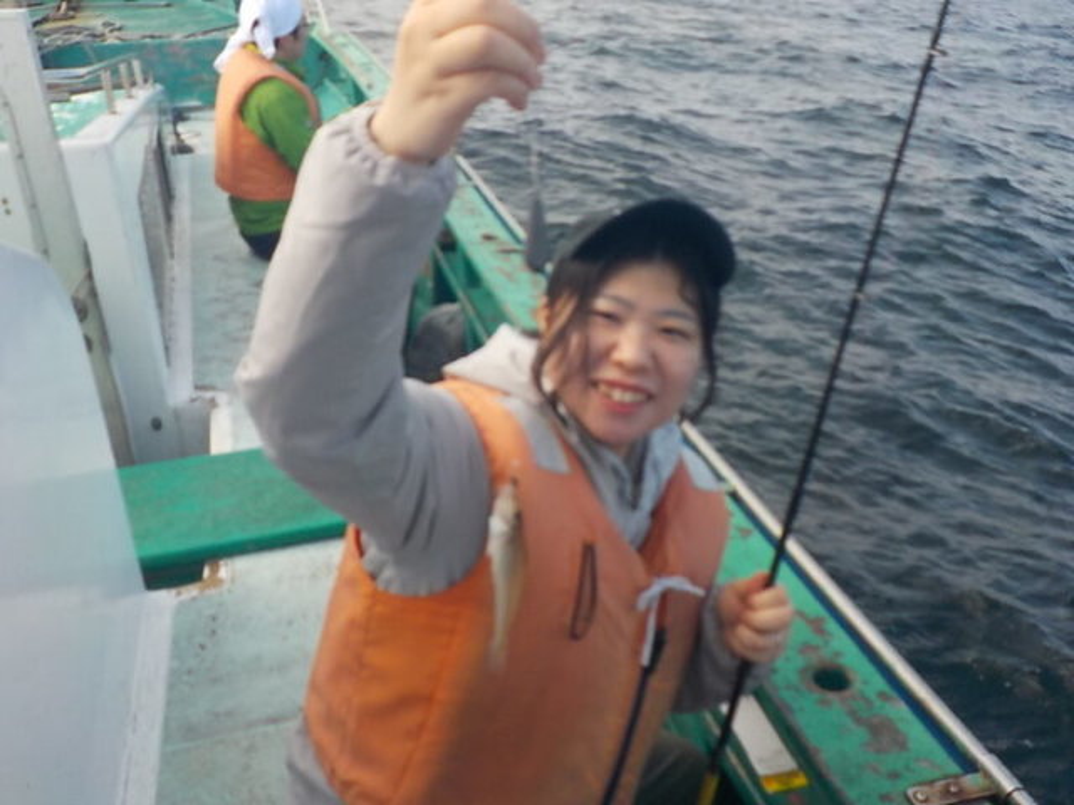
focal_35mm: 30
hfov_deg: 60.0
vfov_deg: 46.8
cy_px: 402
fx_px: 931
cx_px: 537
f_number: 3.3
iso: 125
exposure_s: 1/640
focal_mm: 4.1
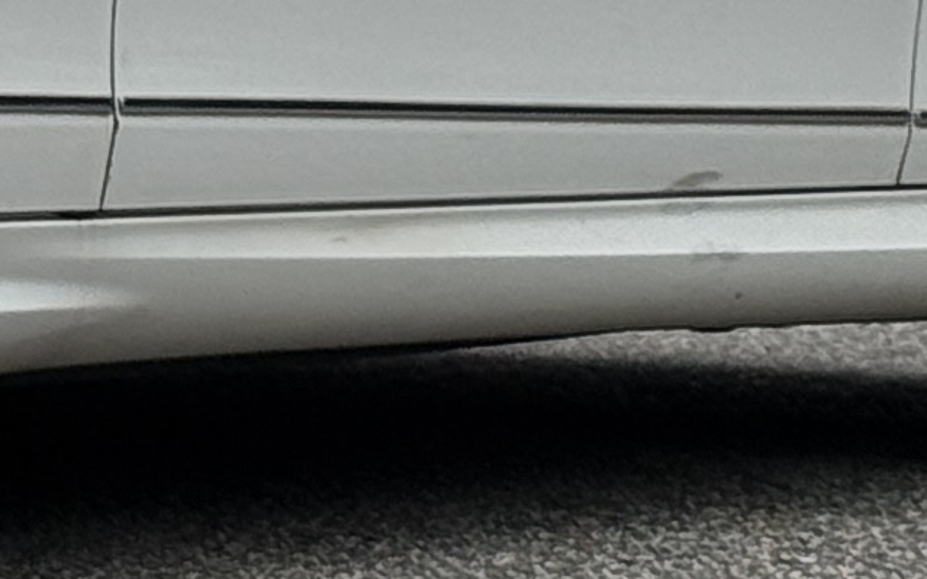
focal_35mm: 321
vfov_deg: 4.0
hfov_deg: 6.3
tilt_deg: +3.2
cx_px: -1015
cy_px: -618
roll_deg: -0.6
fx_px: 8108
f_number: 1.78
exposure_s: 1/7143
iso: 64
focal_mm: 6.76
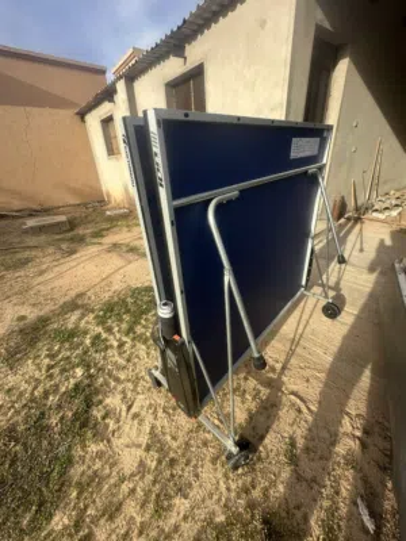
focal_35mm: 14
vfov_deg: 102.1
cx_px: 203
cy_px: 270
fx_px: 219
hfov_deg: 85.7
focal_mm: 2.22
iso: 40
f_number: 2.2
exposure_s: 1/477
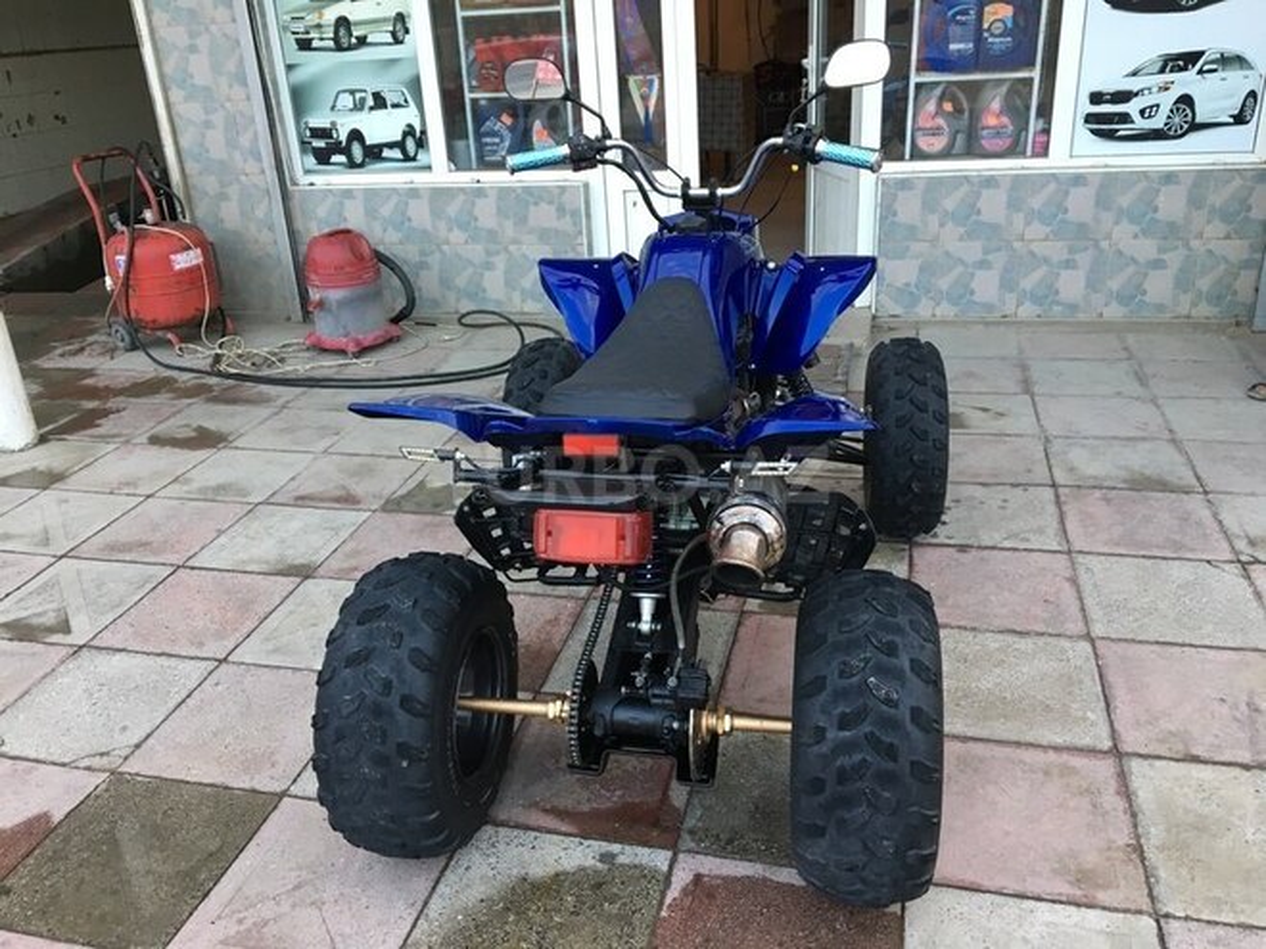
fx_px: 1061
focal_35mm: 29
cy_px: 474
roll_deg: +3.3
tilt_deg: -22.9
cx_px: 633
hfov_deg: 61.7
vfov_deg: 48.2
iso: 40
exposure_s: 1/33
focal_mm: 4.15
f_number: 2.2
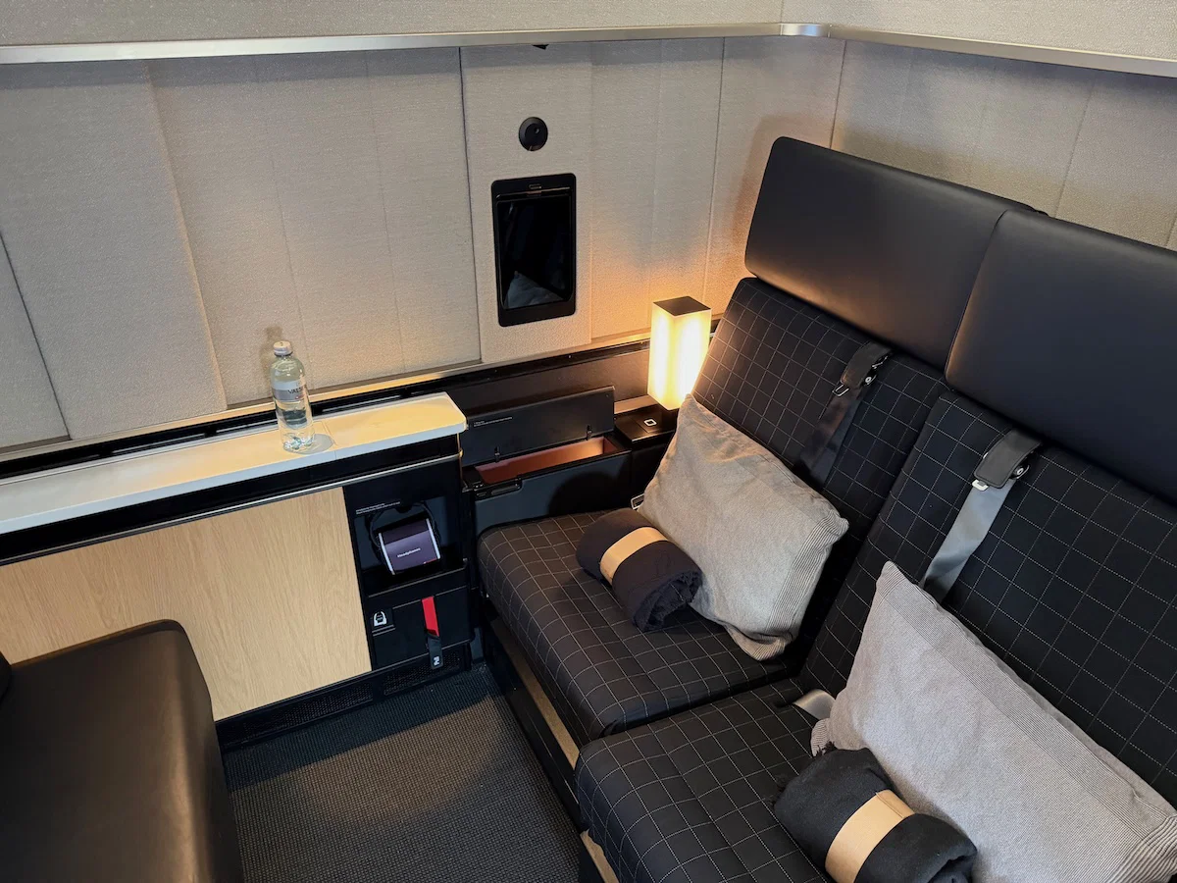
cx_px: 588
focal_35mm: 24
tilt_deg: -30.5
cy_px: 442
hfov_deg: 71.6
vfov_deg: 56.8
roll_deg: +0.2
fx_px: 816
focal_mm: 6.76
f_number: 1.78
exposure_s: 1/42
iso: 800
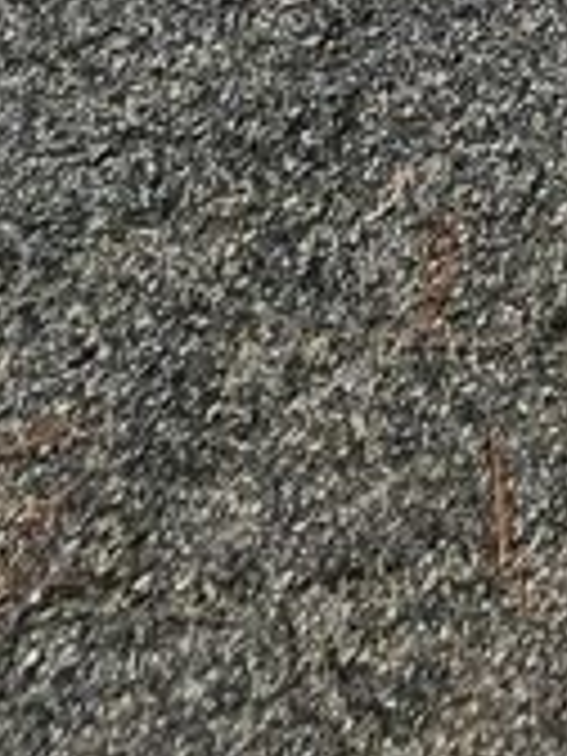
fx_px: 2031
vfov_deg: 9.7
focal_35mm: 93
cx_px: 1692
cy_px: -1868
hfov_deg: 10.8
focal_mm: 2.2
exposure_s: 1/1571
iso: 50
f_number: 2.2
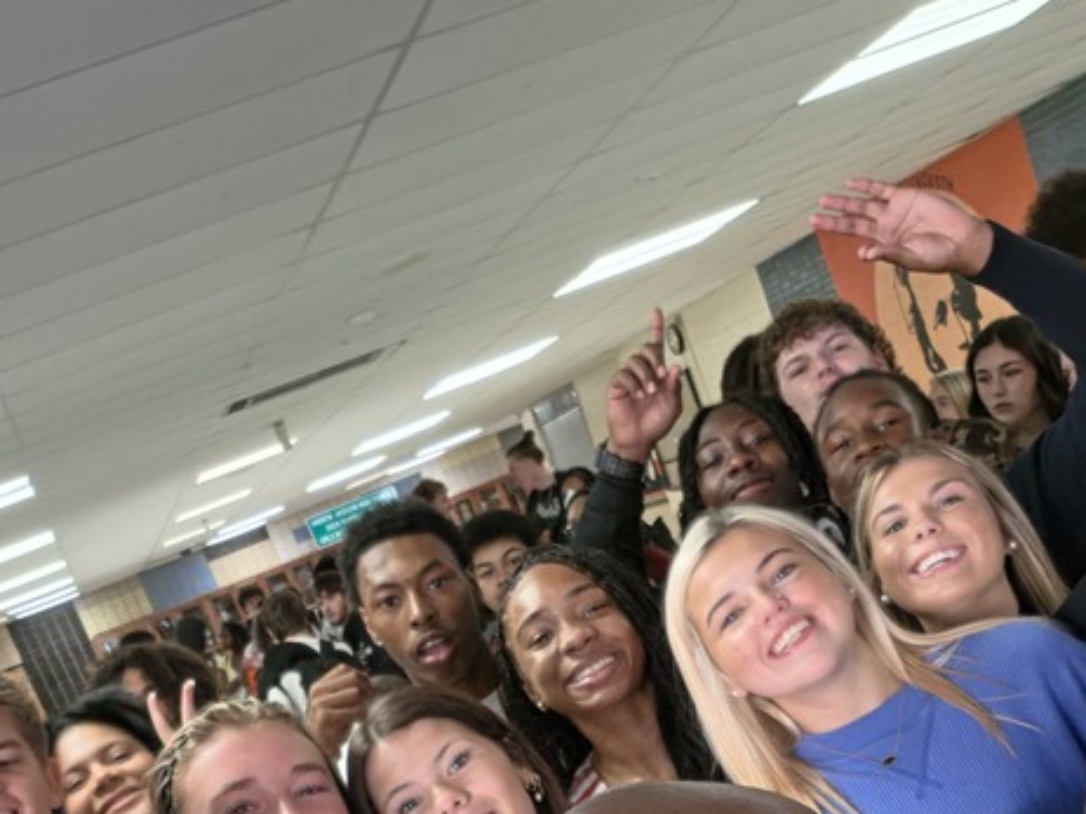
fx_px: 1599
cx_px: 602
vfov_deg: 26.3
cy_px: 896
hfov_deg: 37.5
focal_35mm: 51
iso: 200
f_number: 2.2
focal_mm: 3.3
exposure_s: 1/120
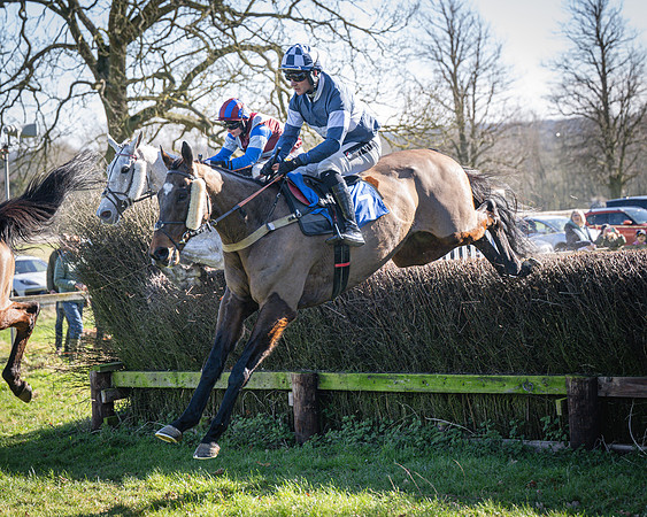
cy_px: 209
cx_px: 295
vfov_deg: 15.1
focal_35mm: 102
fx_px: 1948
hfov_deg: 18.9
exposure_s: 1/1600
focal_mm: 70
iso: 400
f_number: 2.8
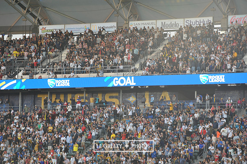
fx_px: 1029
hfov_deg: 13.7
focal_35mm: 150
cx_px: 124
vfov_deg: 9.1
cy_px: 82
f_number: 5.6
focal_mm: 150
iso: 640
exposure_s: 1/125
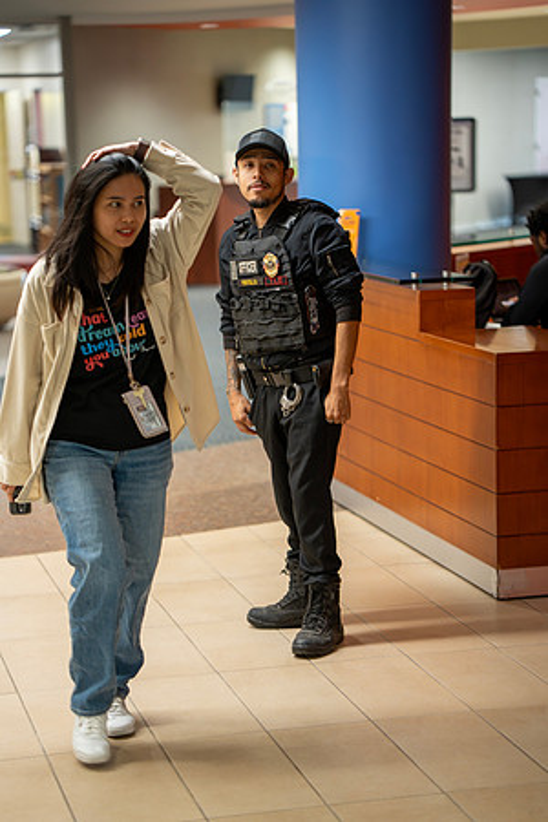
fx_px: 1941
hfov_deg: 16.1
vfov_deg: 23.9
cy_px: 411
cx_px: 274
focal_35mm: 85
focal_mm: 85
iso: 1000
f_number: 2
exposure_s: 1/160
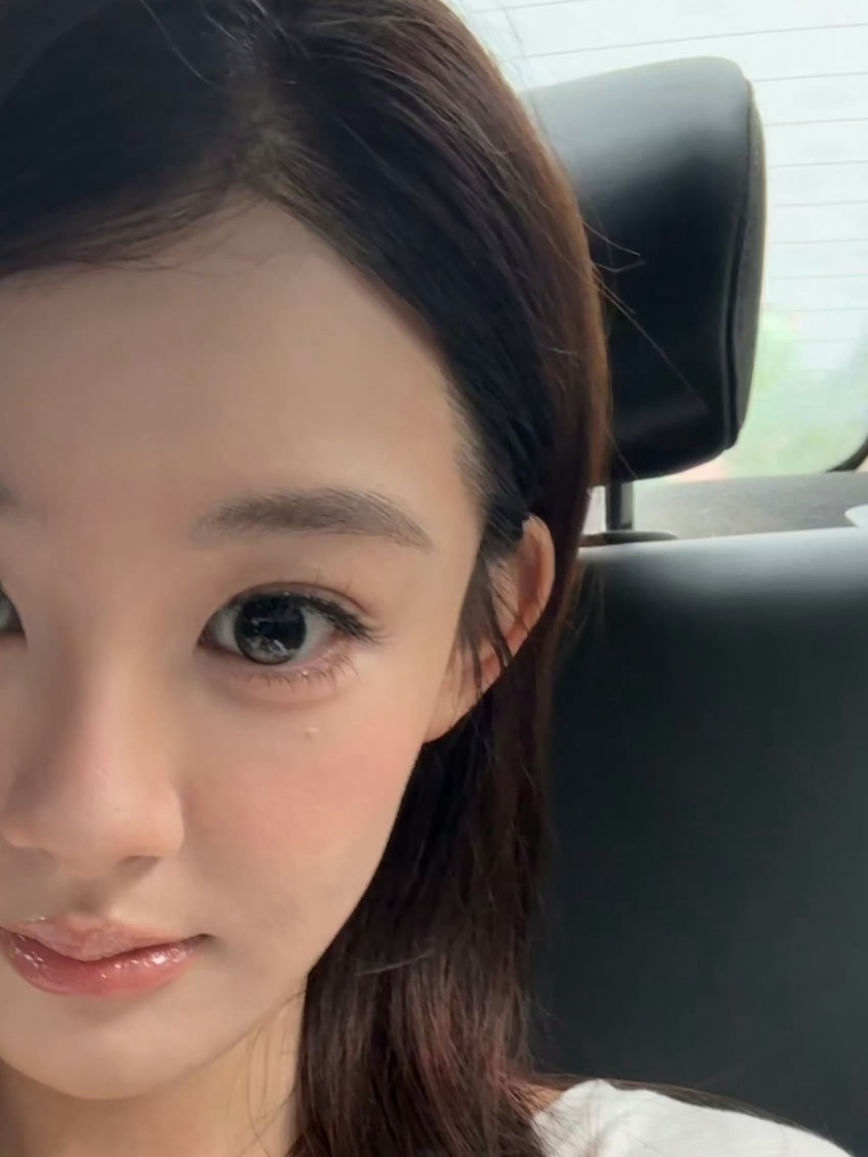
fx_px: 1371
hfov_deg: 33.5
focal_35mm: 41
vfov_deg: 44.3
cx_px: 110
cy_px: 861
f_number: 1.9
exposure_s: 1/60
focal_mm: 2.69
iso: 100
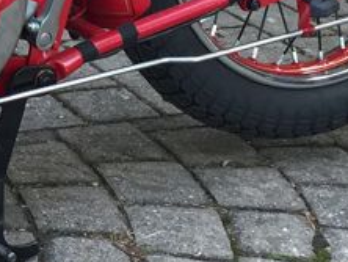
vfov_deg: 8.5
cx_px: -299
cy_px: -191
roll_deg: -3.5
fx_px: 1701
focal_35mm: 169
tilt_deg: -10.8
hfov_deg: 10.9
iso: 40
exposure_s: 1/100
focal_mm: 4.15
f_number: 2.2
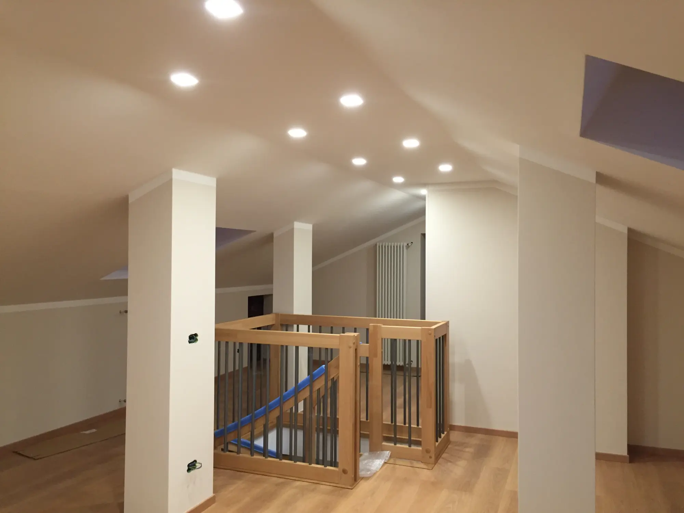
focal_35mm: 29
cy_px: 256
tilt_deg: +1.9
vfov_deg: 48.2
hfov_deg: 61.7
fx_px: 573
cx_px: 342
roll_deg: -0.3
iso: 125
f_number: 2.2
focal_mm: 4.15
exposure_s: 1/33
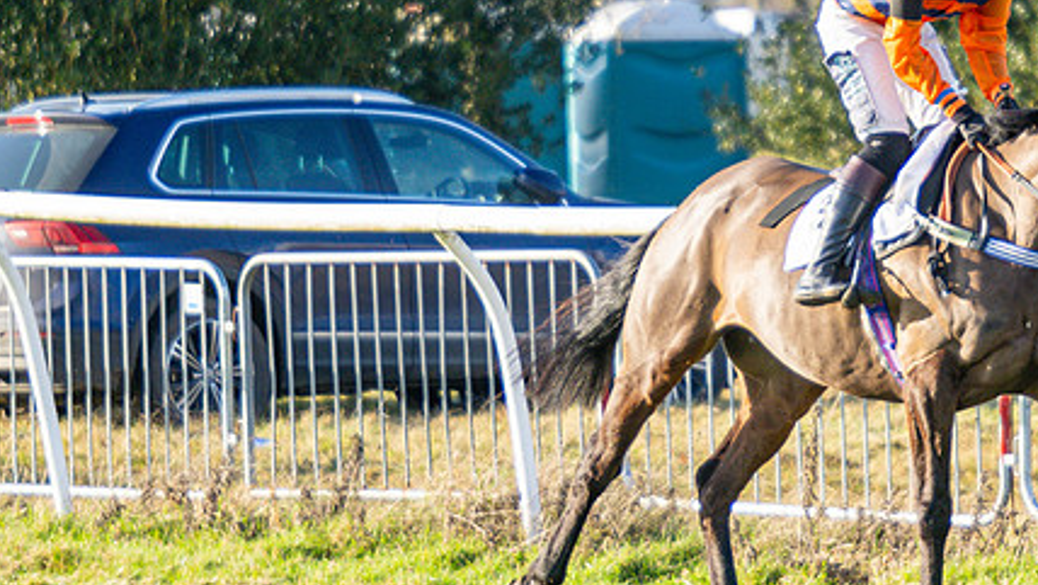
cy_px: 235
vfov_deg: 3.0
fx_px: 11232
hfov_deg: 5.3
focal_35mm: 408
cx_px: 840
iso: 200
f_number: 2.8
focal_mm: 135
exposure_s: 1/1600
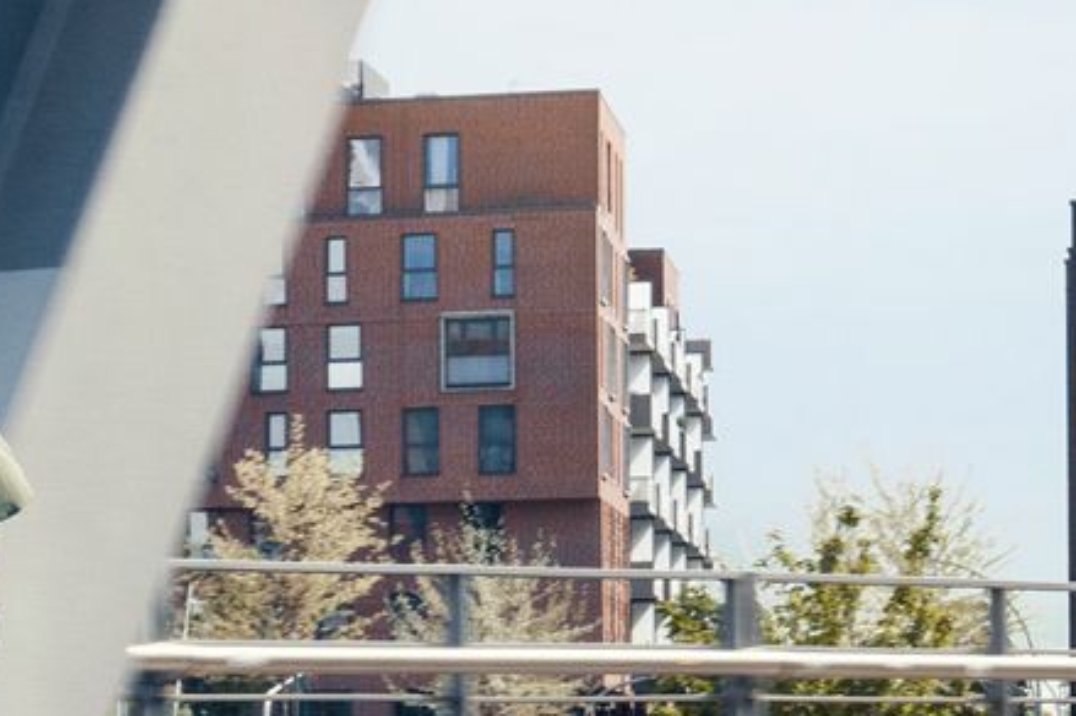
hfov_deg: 9.9
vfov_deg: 6.8
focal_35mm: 202
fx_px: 6033
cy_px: 774
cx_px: -527
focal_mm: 50
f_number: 18
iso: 250
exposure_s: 1/100
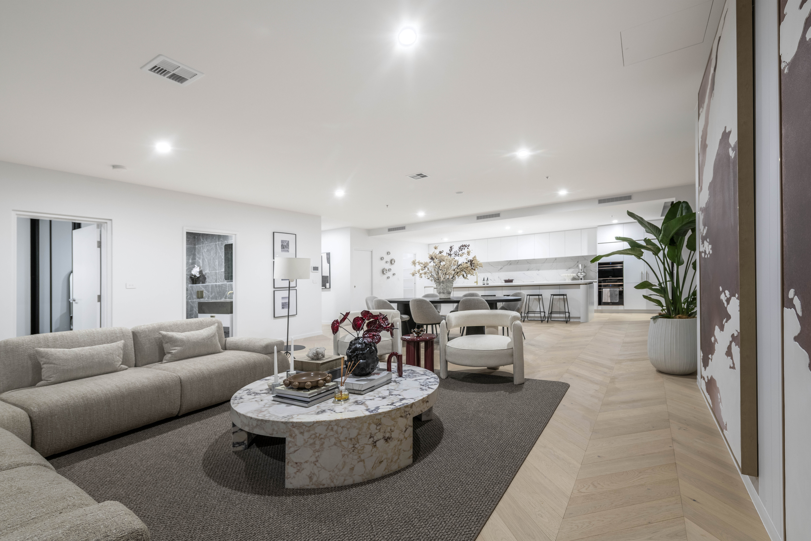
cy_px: 270
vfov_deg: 73.8
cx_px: 406
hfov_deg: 96.7
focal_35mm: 16
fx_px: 361
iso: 125
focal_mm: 16
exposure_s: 1/2.5
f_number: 7.1
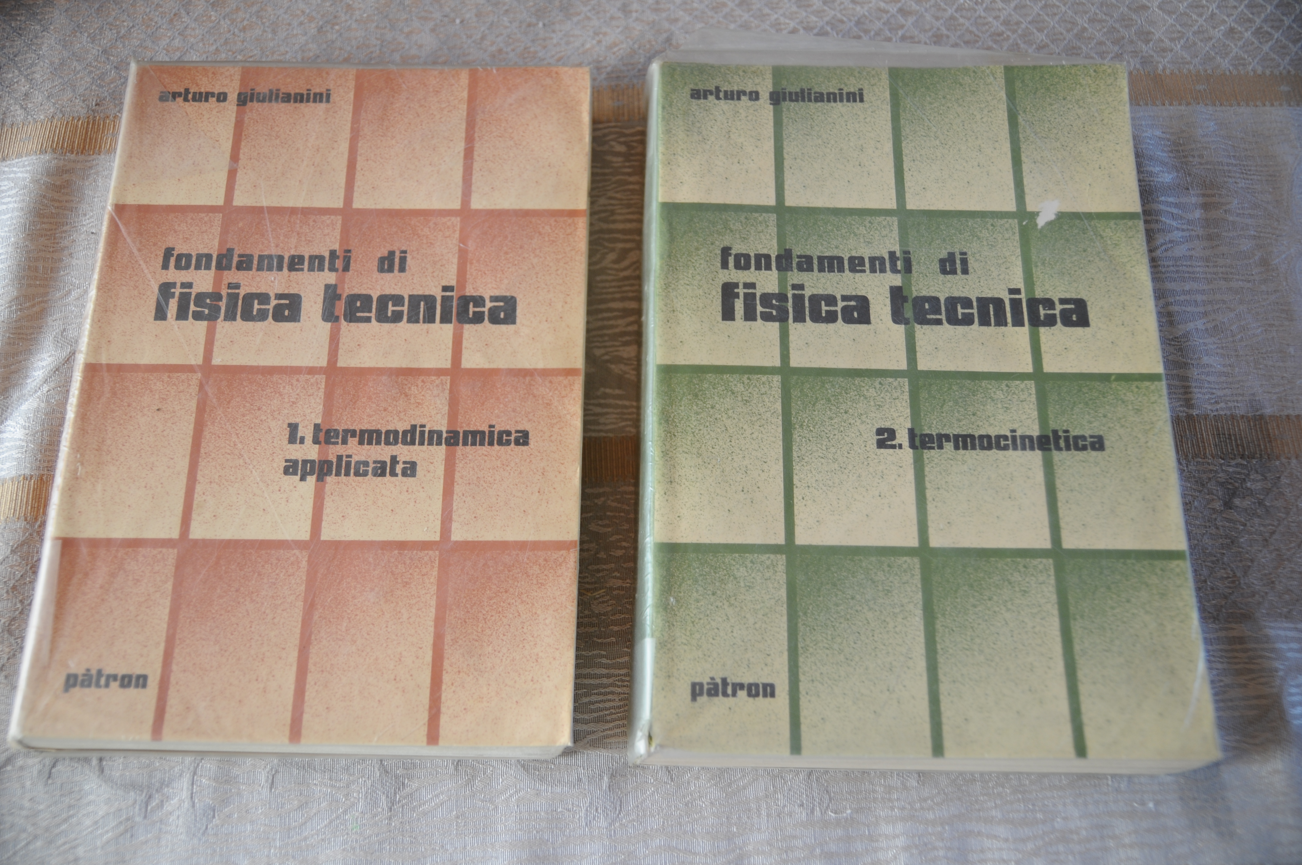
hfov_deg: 53.2
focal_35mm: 36
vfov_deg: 36.8
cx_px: 651
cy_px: 432
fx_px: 1300
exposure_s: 1/40
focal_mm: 24
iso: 200
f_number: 3.2
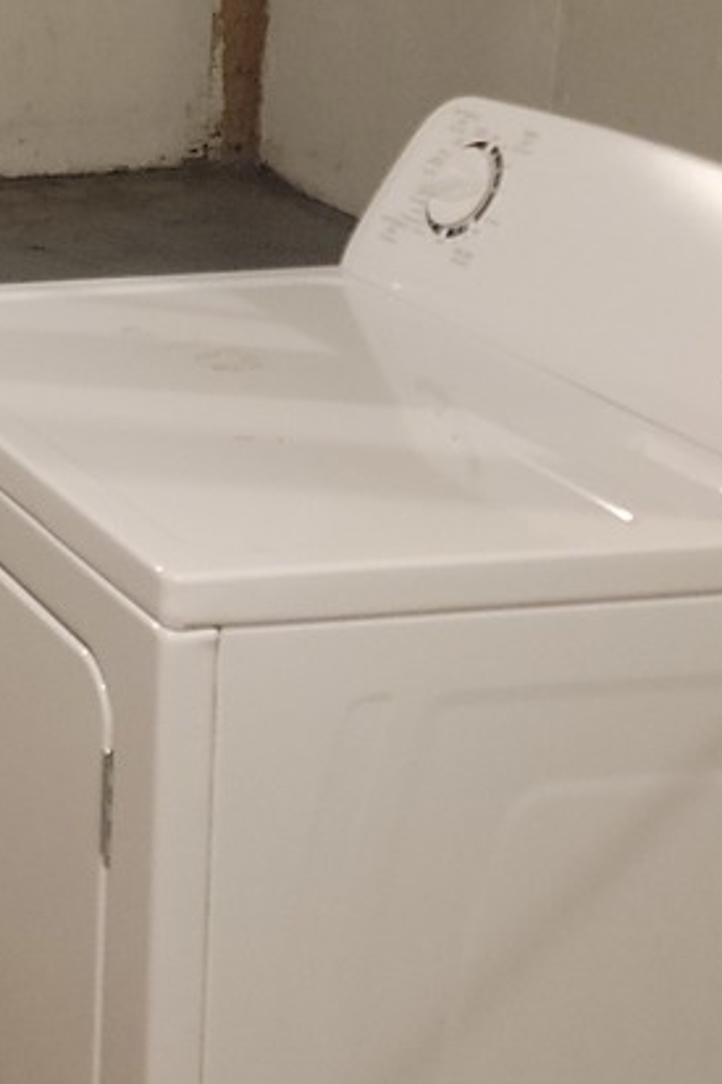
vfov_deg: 22.7
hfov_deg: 13.9
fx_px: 2619
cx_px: -606
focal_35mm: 87
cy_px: 87
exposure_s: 1/60
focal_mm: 6.7
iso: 881
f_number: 1.8
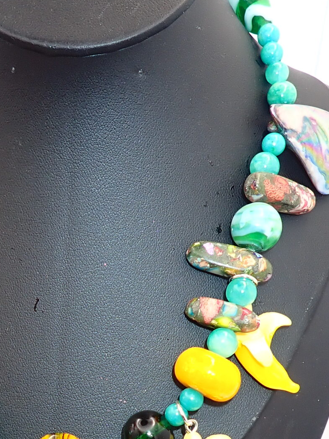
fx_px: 773
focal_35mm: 61
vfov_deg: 30.7
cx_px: 81
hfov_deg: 23.8
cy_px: 363
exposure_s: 1/100
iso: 100
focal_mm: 4.5
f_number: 2
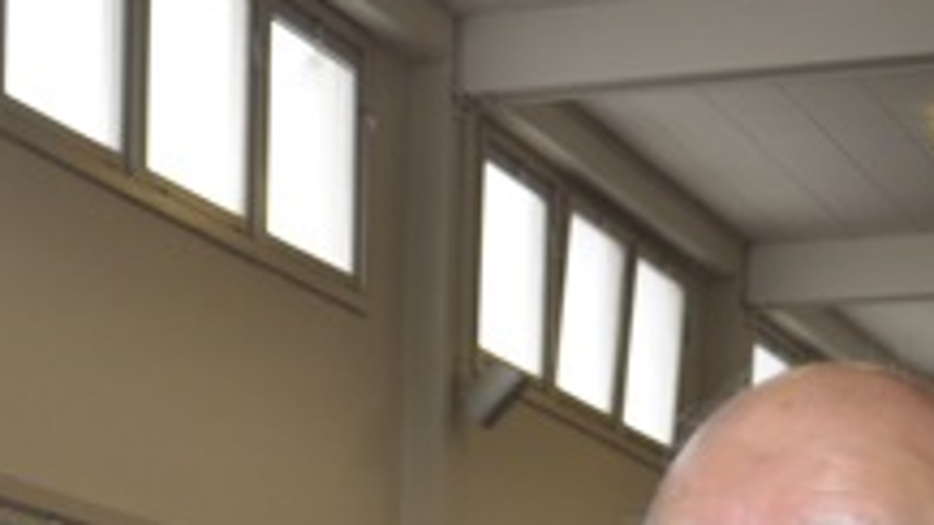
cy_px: 897
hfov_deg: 14.9
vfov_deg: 8.4
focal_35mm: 139
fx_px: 3442
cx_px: -220
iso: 450
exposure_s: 1/125
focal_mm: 30
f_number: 4.5
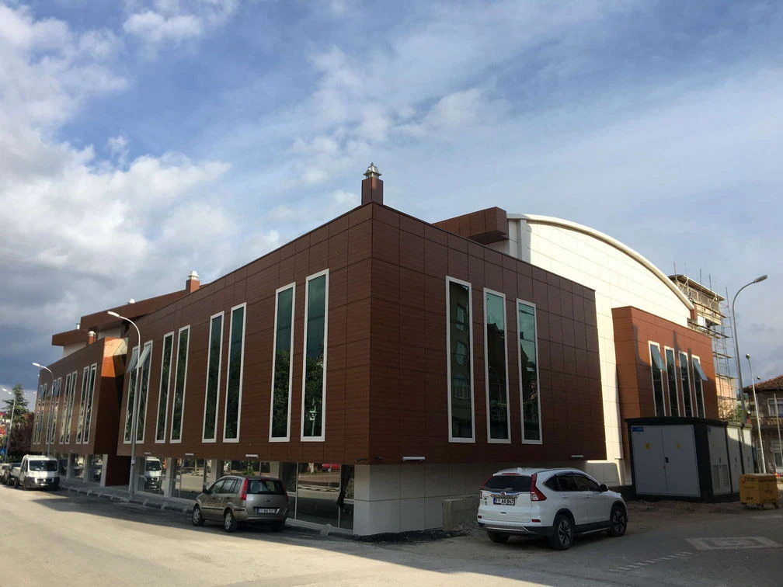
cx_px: 392
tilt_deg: +16.2
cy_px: 294
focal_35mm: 29
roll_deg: -1.1
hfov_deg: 61.7
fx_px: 656
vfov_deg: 48.2
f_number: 2.2
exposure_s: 1/1261
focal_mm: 4.15
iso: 25
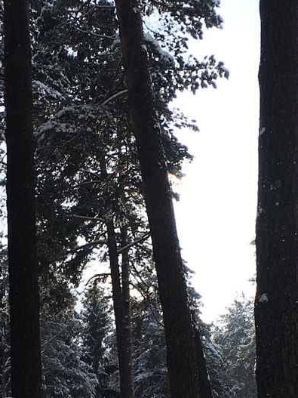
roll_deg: +0.3
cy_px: 345
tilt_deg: +11.6
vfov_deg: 21.8
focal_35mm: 88
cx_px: 86
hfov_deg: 16.7
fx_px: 1011
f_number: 2.2
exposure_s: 1/2653
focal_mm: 4.15
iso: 25
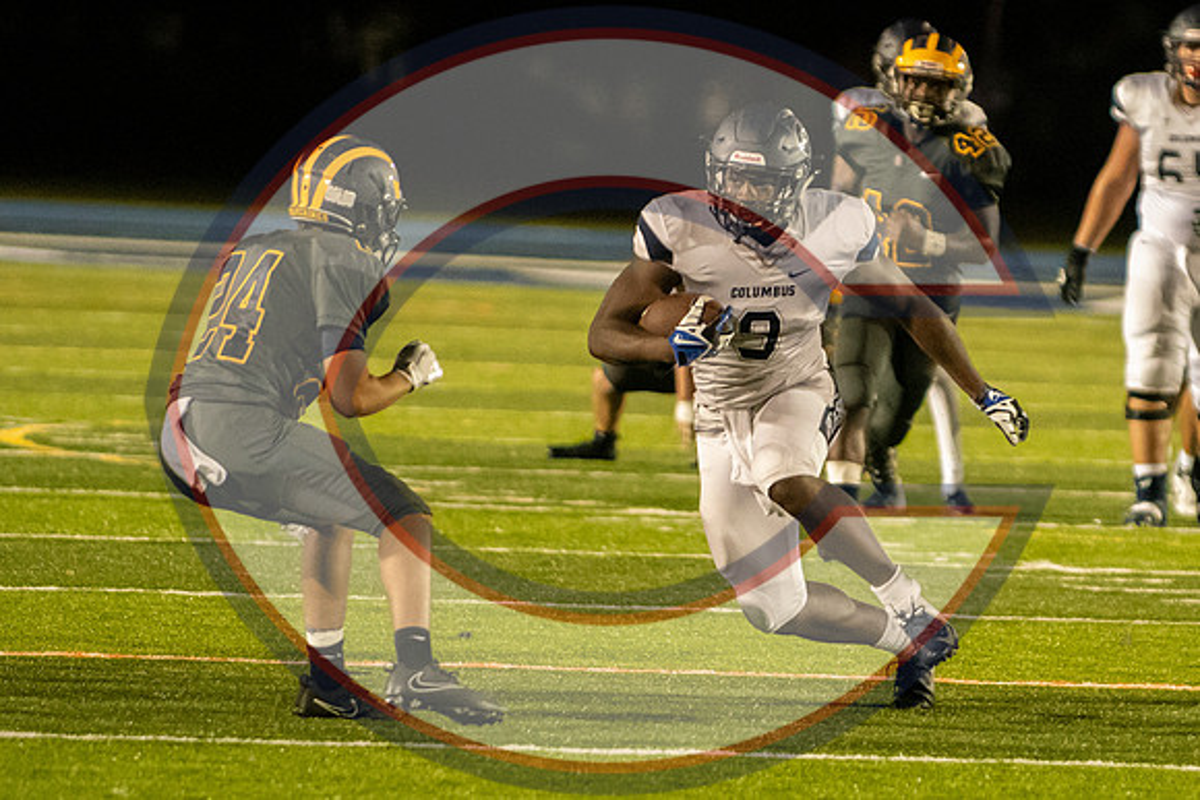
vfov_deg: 2.8
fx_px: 16301
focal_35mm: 489
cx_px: 920
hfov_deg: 4.2
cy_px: 529
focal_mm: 200
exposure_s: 1/1250
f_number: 2.8
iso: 10000
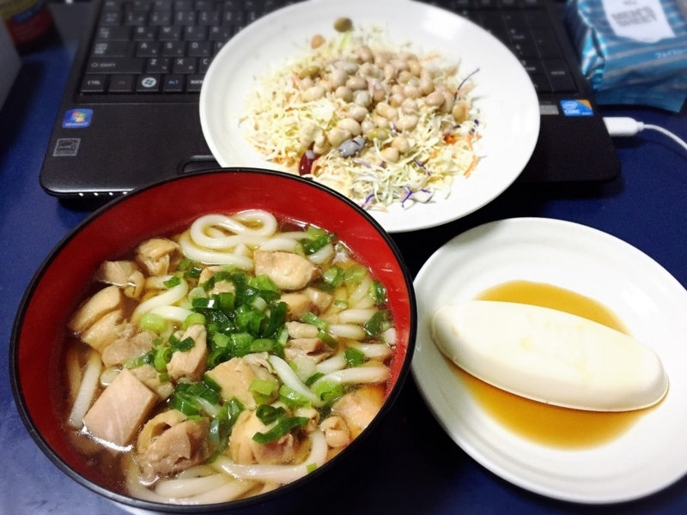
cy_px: 258
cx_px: 344
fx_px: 576
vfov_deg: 48.2
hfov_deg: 61.7
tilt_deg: -54.2
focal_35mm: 29
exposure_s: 1/20
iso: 200
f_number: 2.2
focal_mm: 4.15
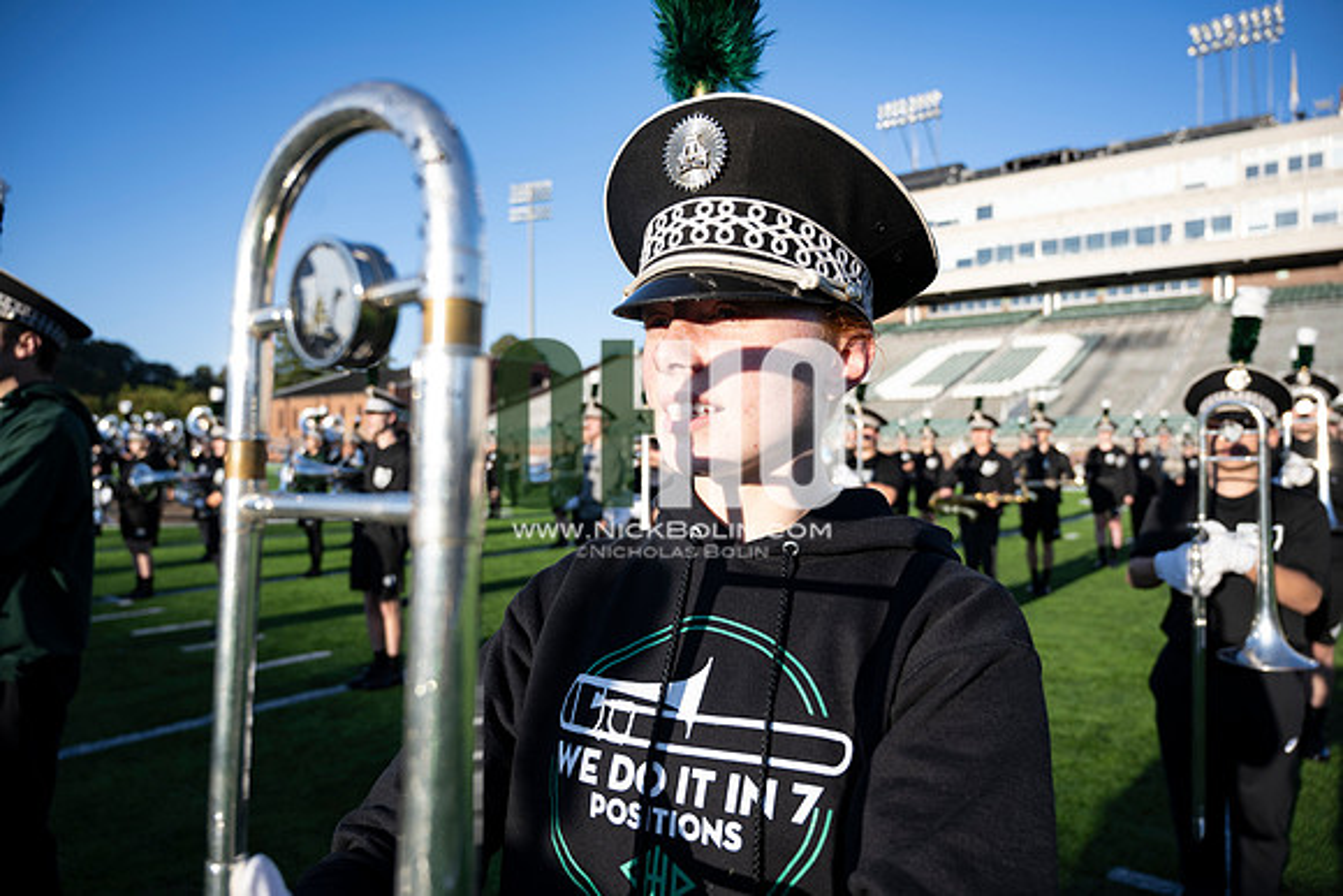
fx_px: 896
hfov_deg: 73.7
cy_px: 448
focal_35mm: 24
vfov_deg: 53.2
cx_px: 672
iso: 80
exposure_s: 1/400
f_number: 4
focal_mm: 24
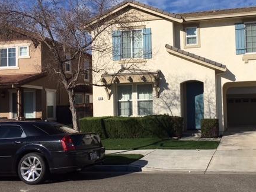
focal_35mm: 43
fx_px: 318
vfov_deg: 33.6
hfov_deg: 43.0
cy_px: 103
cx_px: 177
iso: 25
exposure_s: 1/3205
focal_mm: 4.15
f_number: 2.2
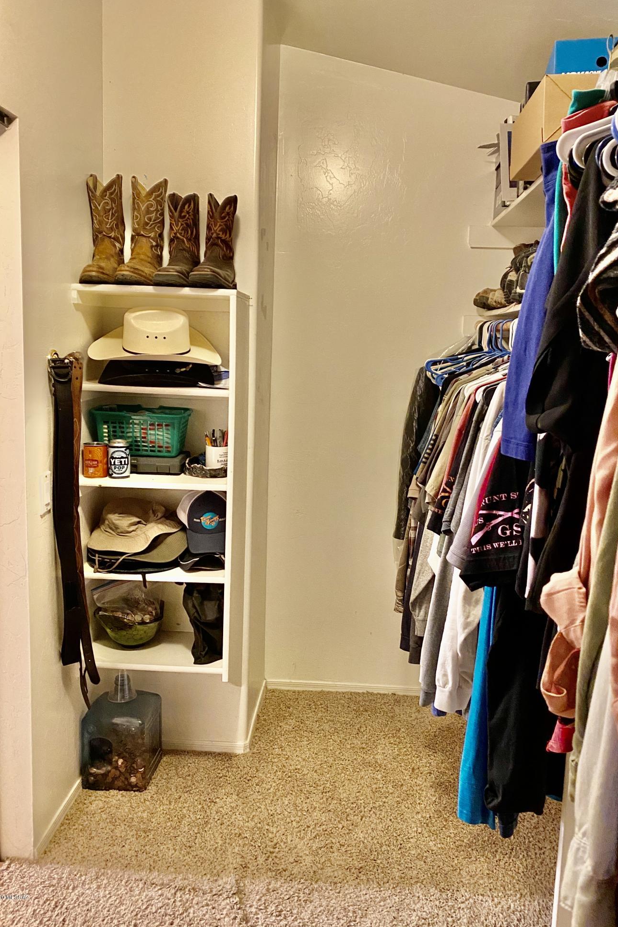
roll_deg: -3.1
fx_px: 721
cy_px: 448
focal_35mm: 28
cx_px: 344
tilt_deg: -6.9
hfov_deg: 46.3
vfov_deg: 65.5
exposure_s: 1/30
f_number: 1.8
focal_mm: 4.25
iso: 500
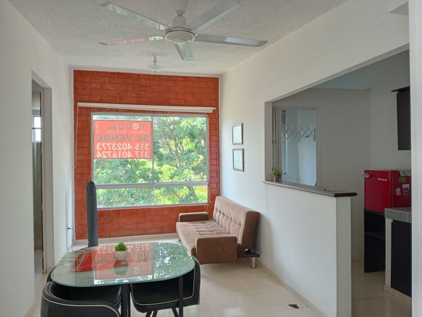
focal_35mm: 28
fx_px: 342
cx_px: 211
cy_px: 158
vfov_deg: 49.9
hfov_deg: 63.4
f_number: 1.8
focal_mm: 3.98
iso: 99
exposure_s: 1/152
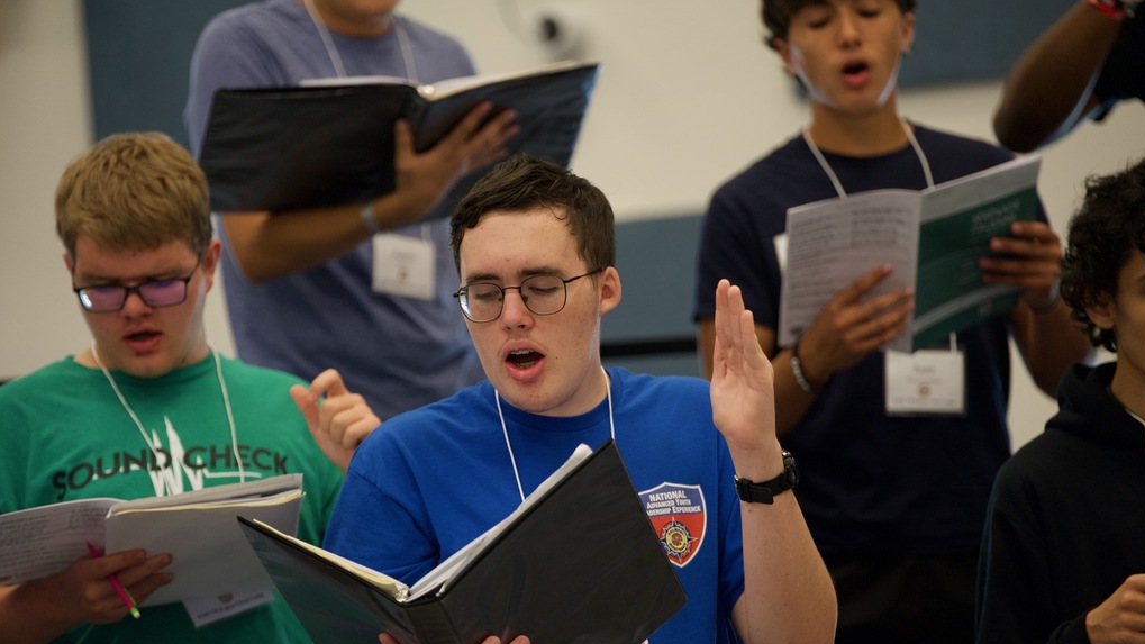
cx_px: 574
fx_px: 5586
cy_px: 364
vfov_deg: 6.6
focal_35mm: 184
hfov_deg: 11.7
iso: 2000
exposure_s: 1/320
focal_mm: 175
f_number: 2.8
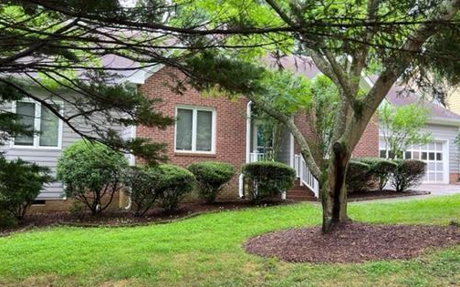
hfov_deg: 55.0
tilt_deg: +4.2
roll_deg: -0.7
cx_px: 192
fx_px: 439
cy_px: 145
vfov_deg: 36.3
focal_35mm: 35
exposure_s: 1/121
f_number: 1.5
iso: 80
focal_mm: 5.7
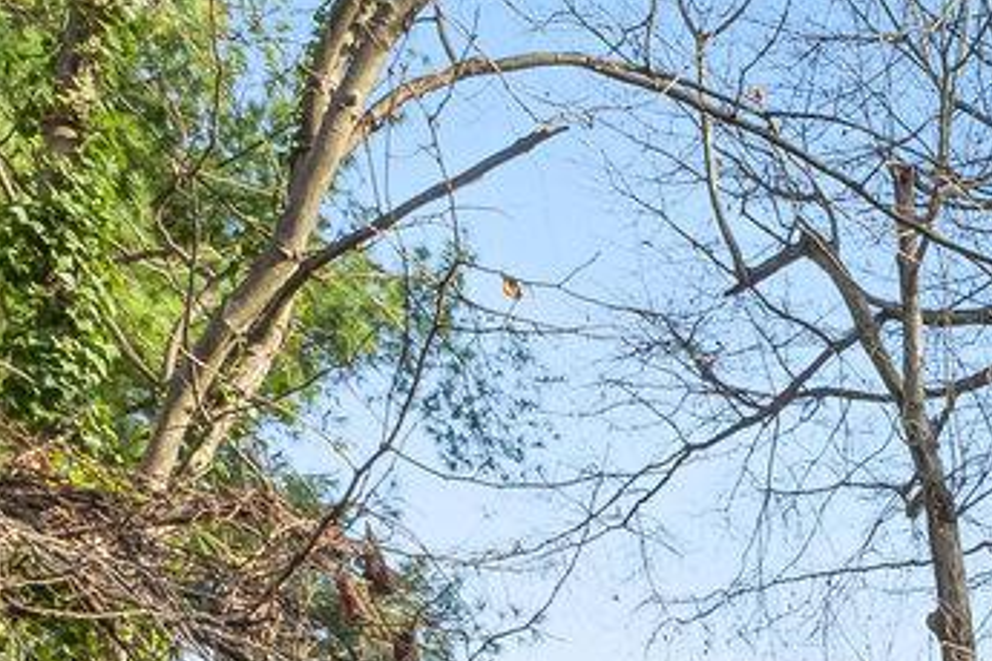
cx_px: 1699
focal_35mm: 95
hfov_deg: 17.9
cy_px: 1674
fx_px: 2618
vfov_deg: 11.4
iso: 400
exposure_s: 1/250
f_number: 8
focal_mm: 16
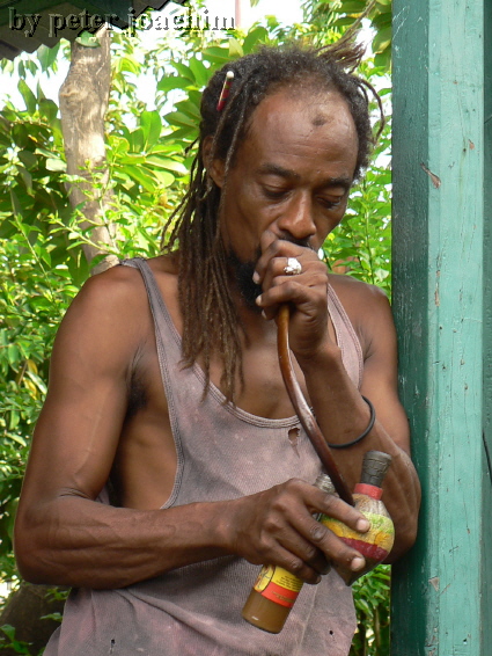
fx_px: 1572
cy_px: 328
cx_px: 246
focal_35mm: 83
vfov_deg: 23.5
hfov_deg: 17.8
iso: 64
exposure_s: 1/60
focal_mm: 14.3
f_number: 3.2
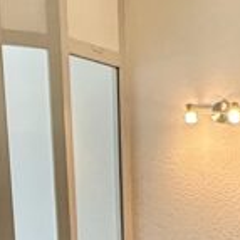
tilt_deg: -20.4
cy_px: 559
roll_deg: -2.5
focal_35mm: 121
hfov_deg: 13.7
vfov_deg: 11.9
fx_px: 949
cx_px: 339
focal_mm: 2.22
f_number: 2.2
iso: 200
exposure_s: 1/100
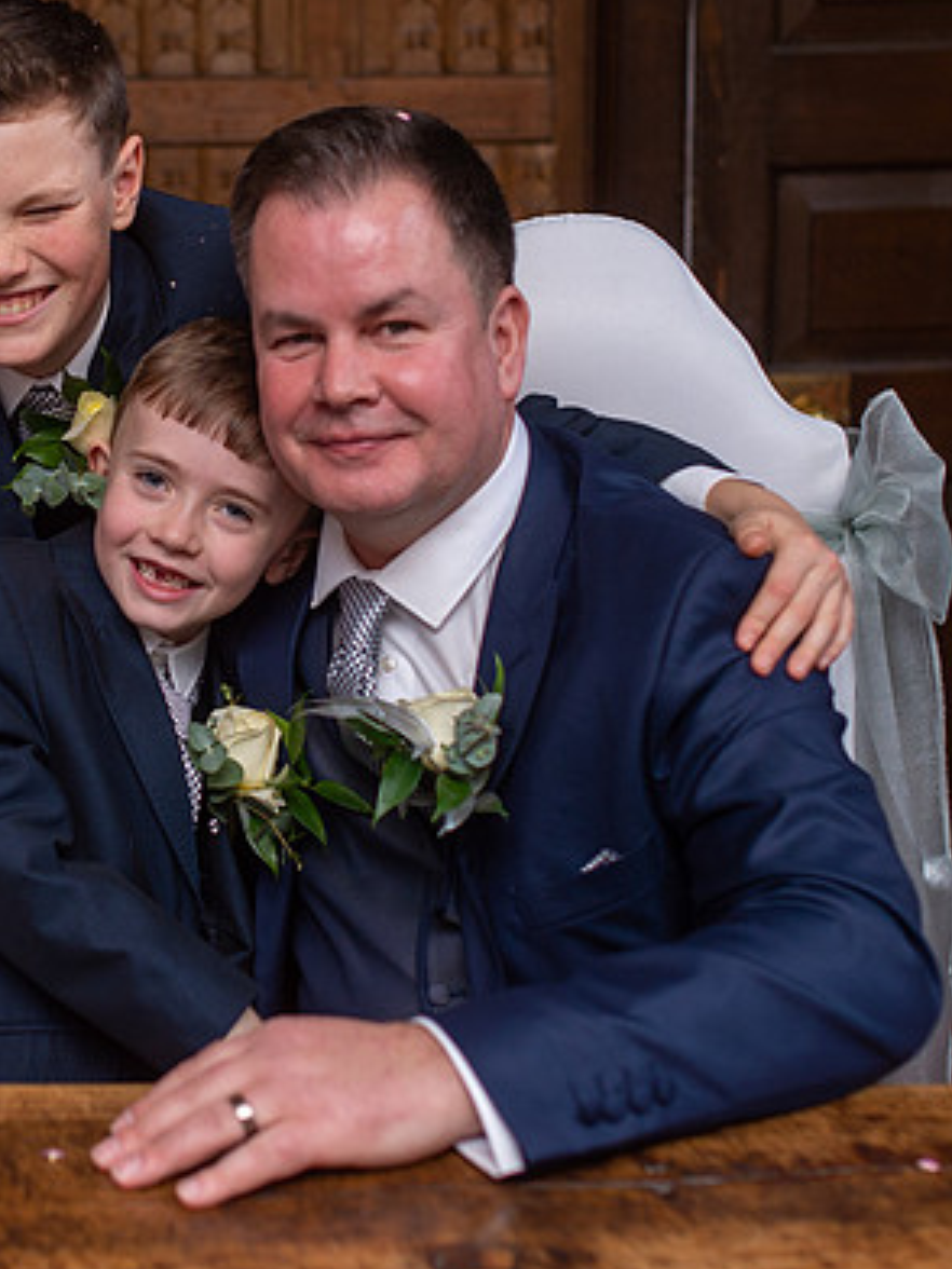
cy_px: 583
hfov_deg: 18.7
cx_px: 165
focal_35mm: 78
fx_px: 2860
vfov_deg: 25.0
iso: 160
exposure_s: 1/160
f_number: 2.5
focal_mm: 35
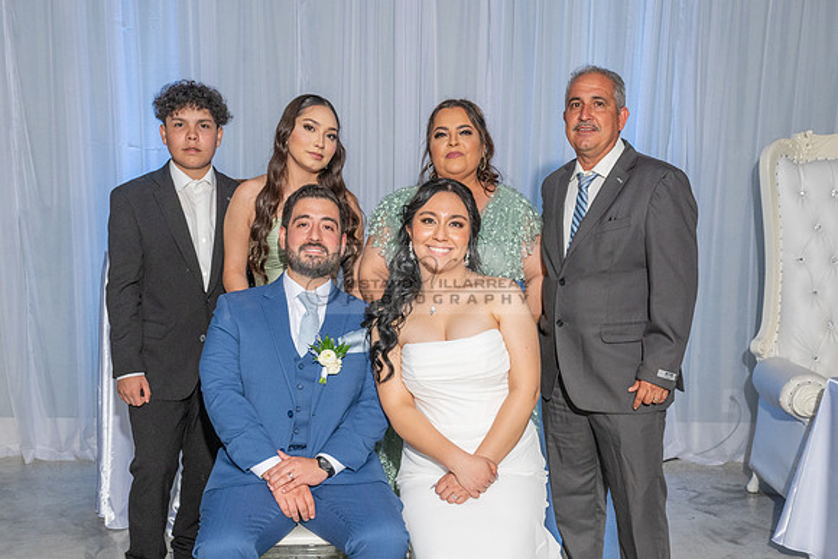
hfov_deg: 43.7
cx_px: 463
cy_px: 432
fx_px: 1044
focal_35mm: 45
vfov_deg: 29.4
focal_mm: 24.5
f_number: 5.6
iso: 640
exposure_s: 1/160
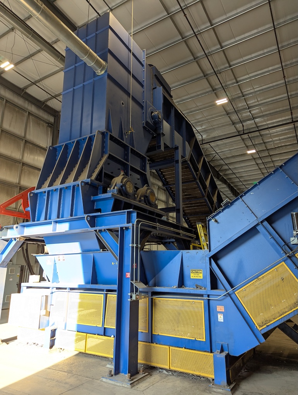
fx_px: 275
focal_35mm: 24
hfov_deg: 56.9
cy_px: 198
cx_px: 149
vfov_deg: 71.5
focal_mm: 6.81
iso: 107
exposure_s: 1/184
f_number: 1.85
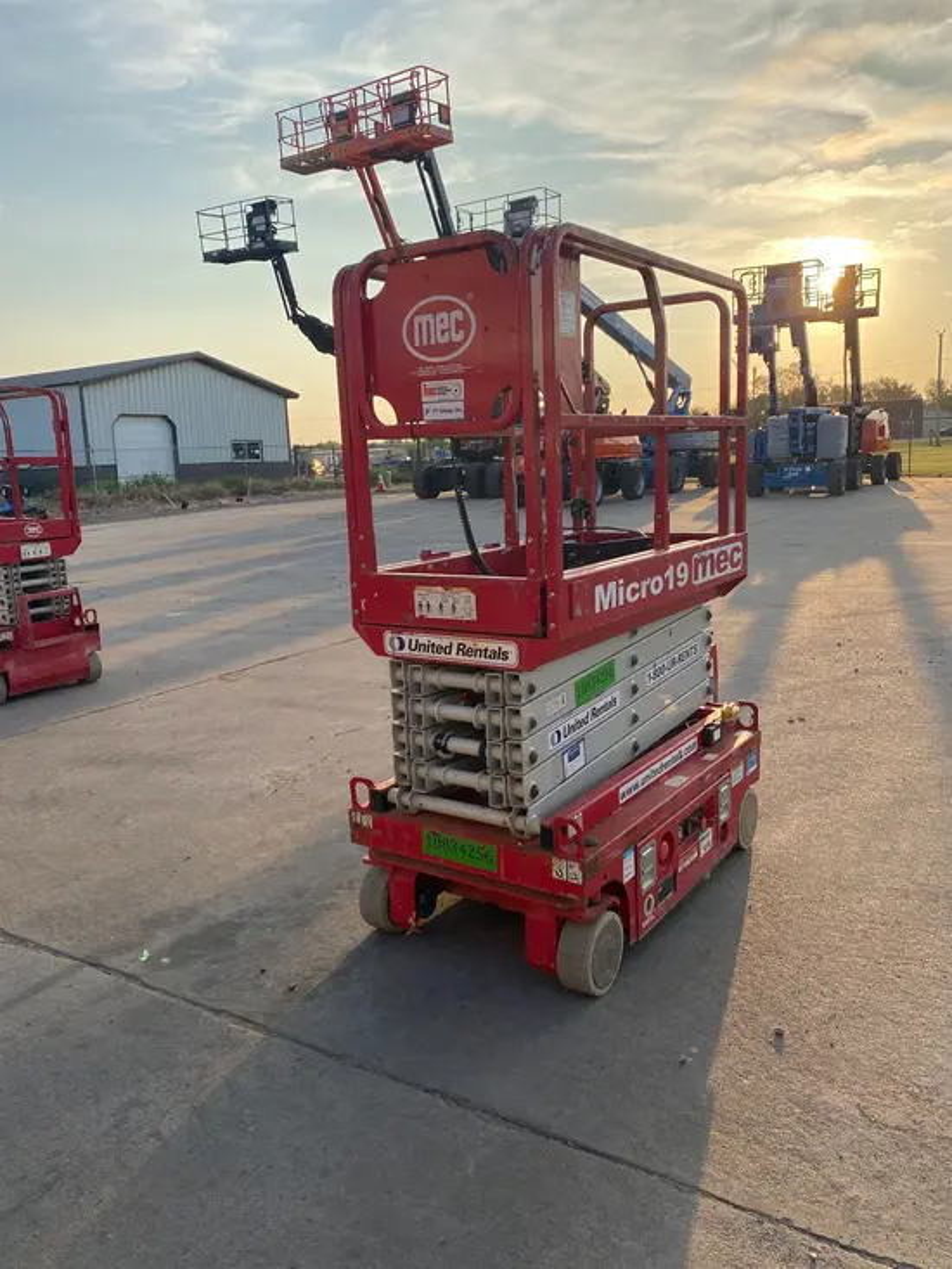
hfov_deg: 53.1
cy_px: 634
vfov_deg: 67.3
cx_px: 476
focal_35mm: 26
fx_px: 953
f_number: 1.8
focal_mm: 4.25
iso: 32
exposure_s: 1/1701
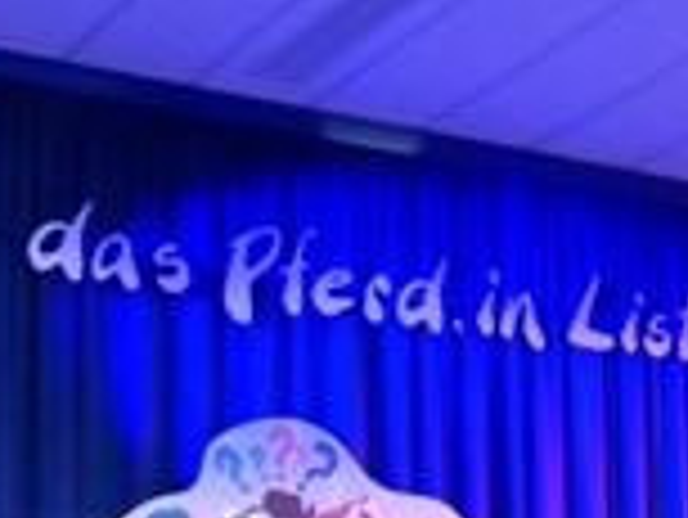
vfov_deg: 12.6
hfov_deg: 16.9
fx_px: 2287
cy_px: 622
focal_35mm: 115
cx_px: 603
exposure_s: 1/100
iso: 1600
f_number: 2.8
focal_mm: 8.1
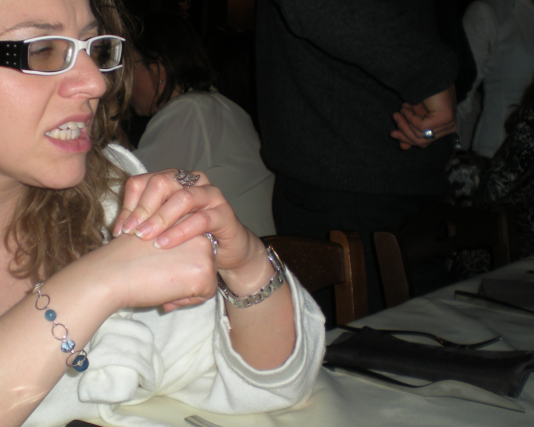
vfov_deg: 26.6
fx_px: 901
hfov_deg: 32.5
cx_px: 151
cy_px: 155
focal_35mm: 57
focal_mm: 6.3
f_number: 3.1
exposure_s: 1/60
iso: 64
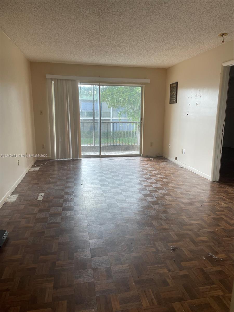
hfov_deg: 53.1
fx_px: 234
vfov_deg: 67.3
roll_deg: -0.1
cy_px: 156
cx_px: 117
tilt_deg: -11.4
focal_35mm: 26
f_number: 1.6
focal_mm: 4.2
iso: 64
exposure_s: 1/120
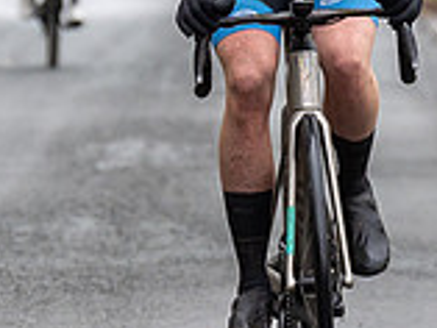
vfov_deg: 1.9
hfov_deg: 2.5
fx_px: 9817
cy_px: -103
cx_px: 361
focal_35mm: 777
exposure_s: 1/1000
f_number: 3.5
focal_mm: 113
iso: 500
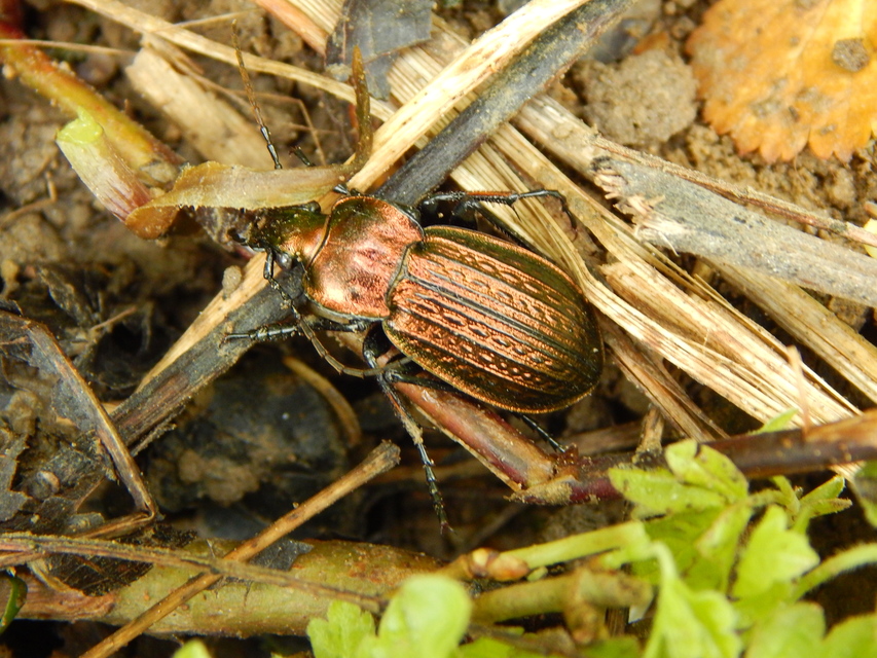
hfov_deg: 21.1
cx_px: 438
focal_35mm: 93
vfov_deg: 15.9
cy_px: 329
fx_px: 2356
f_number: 4.4
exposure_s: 1/30
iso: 400
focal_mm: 16.6
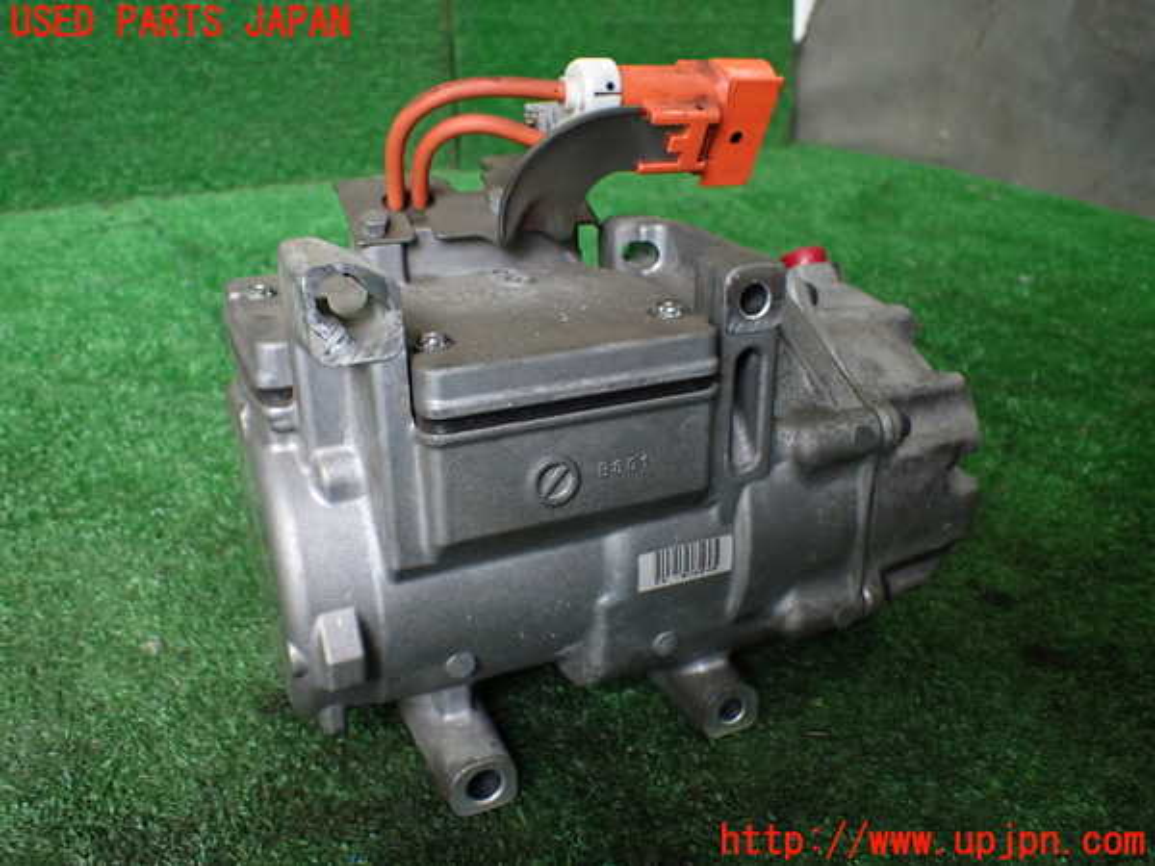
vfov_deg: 46.8
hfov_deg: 60.0
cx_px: 578
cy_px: 433
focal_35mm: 30
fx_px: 1001
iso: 640
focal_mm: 5.4
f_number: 2.3
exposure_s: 1/125
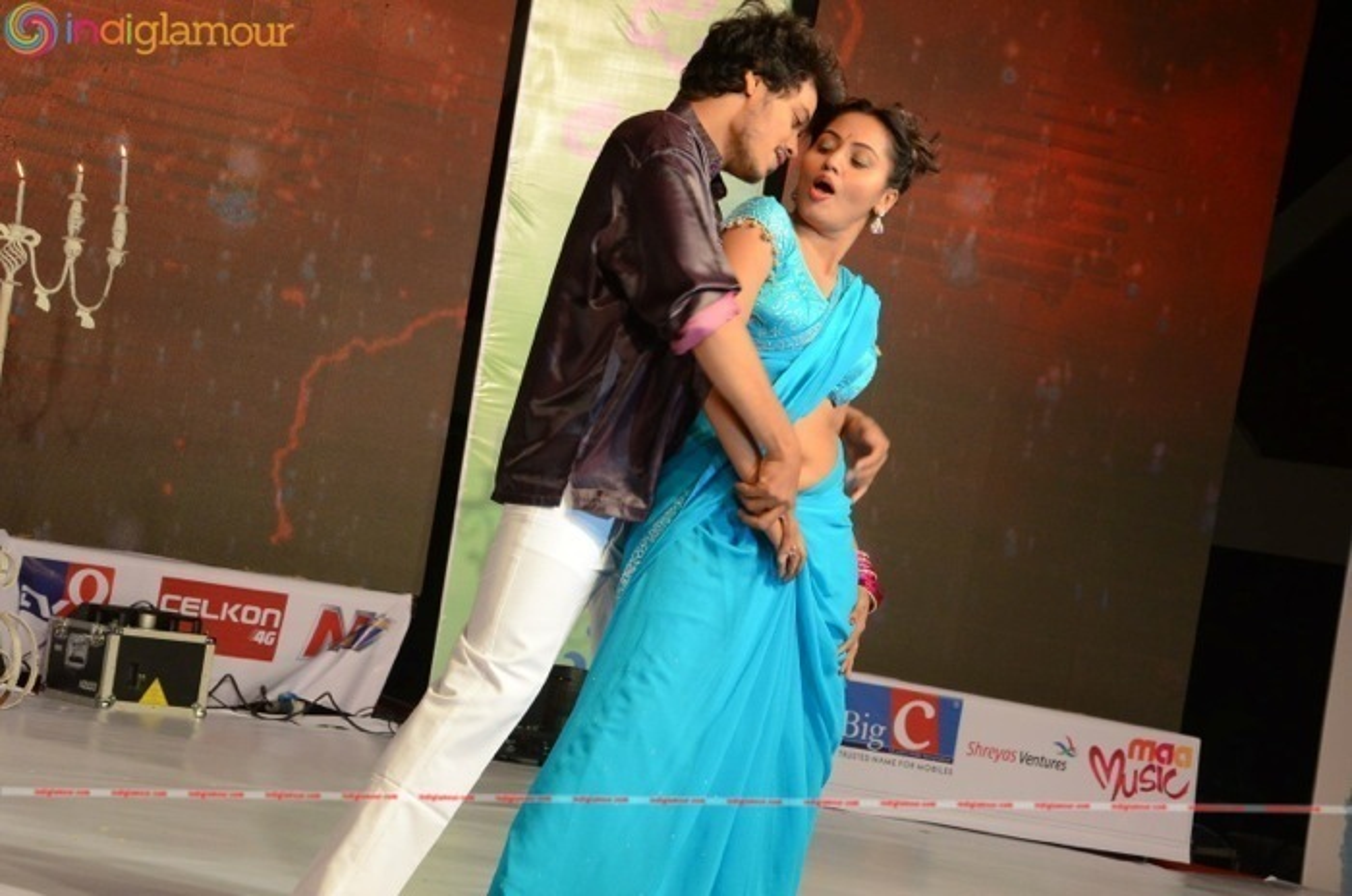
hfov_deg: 17.1
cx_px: 676
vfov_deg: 11.4
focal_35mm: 120
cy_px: 448
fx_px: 4498
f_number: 7.1
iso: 1600
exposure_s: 1/125
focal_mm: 80
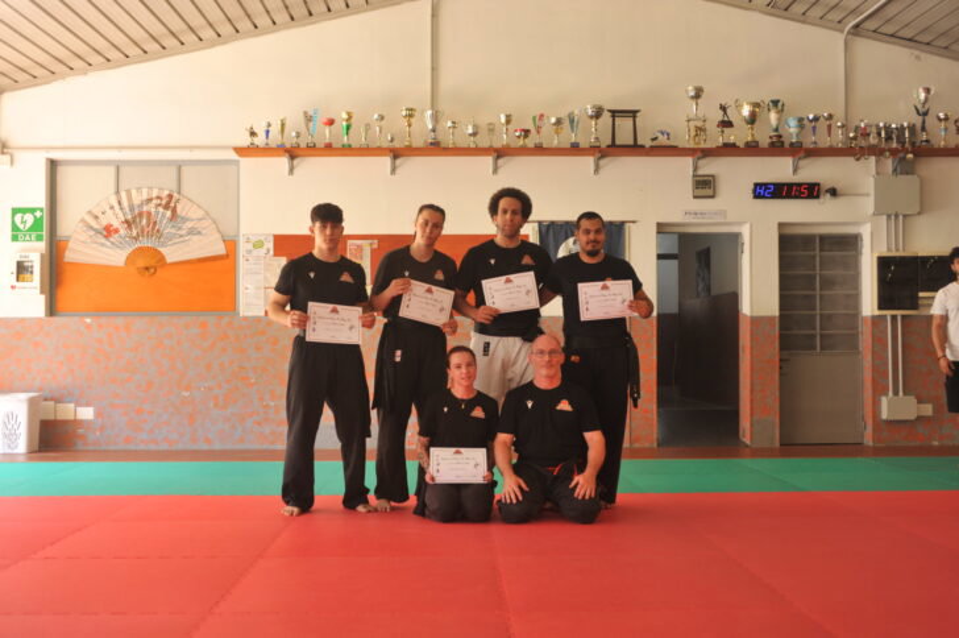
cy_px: 319
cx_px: 480
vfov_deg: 30.5
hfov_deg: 44.5
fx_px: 1171
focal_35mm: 44
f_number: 4
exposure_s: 1/200
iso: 1000
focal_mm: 44
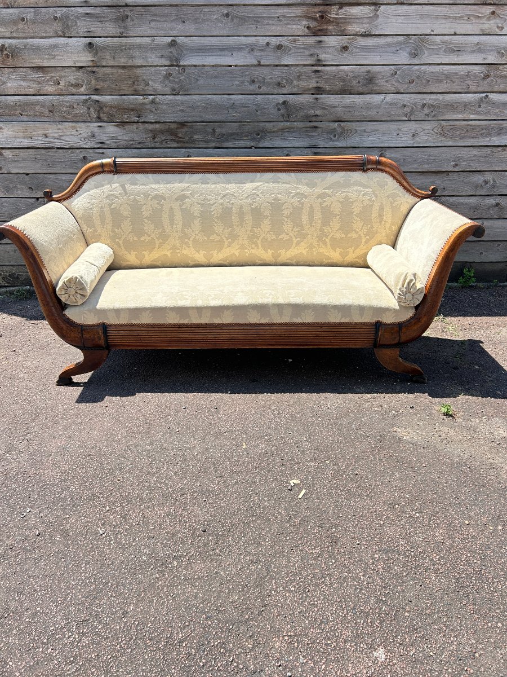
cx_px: 254
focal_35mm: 26
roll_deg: +1.2
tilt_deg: -24.6
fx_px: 508
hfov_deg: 53.1
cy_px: 338
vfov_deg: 67.3
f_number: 1.5
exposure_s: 1/1311
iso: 50
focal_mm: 5.7
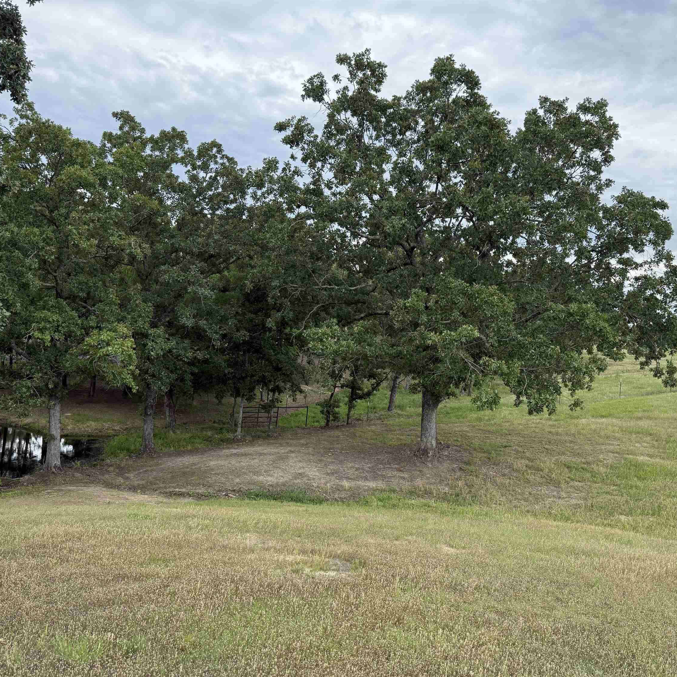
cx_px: 382
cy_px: 346
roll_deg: -4.7
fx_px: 642
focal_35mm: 29
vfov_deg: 55.6
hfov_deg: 55.5
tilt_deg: -1.2
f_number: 1.78
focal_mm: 6.76
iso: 100
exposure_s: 1/1689
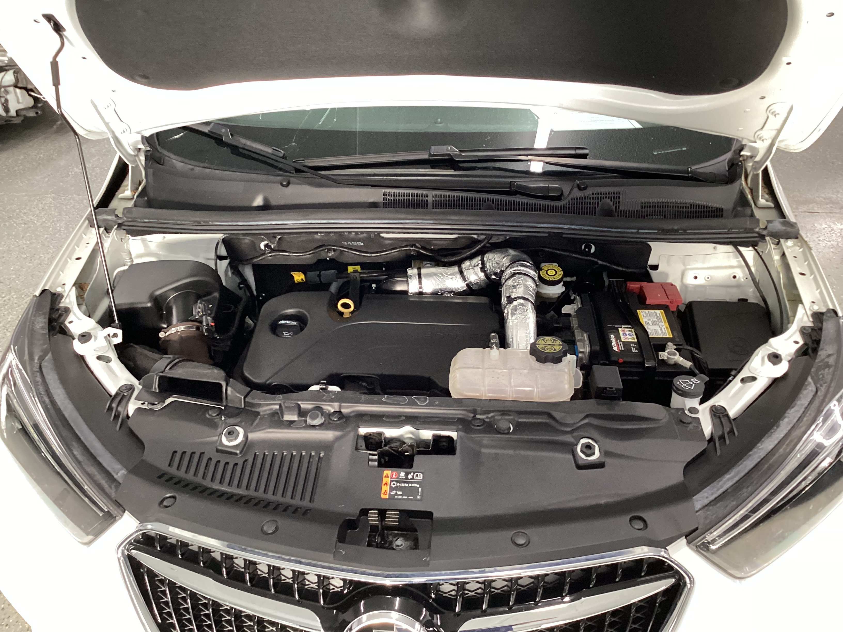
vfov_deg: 45.4
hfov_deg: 58.4
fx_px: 755
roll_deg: +1.1
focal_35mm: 31
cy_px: 316
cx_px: 422
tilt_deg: -34.2
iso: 250
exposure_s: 1/40
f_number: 2.4
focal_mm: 3.3
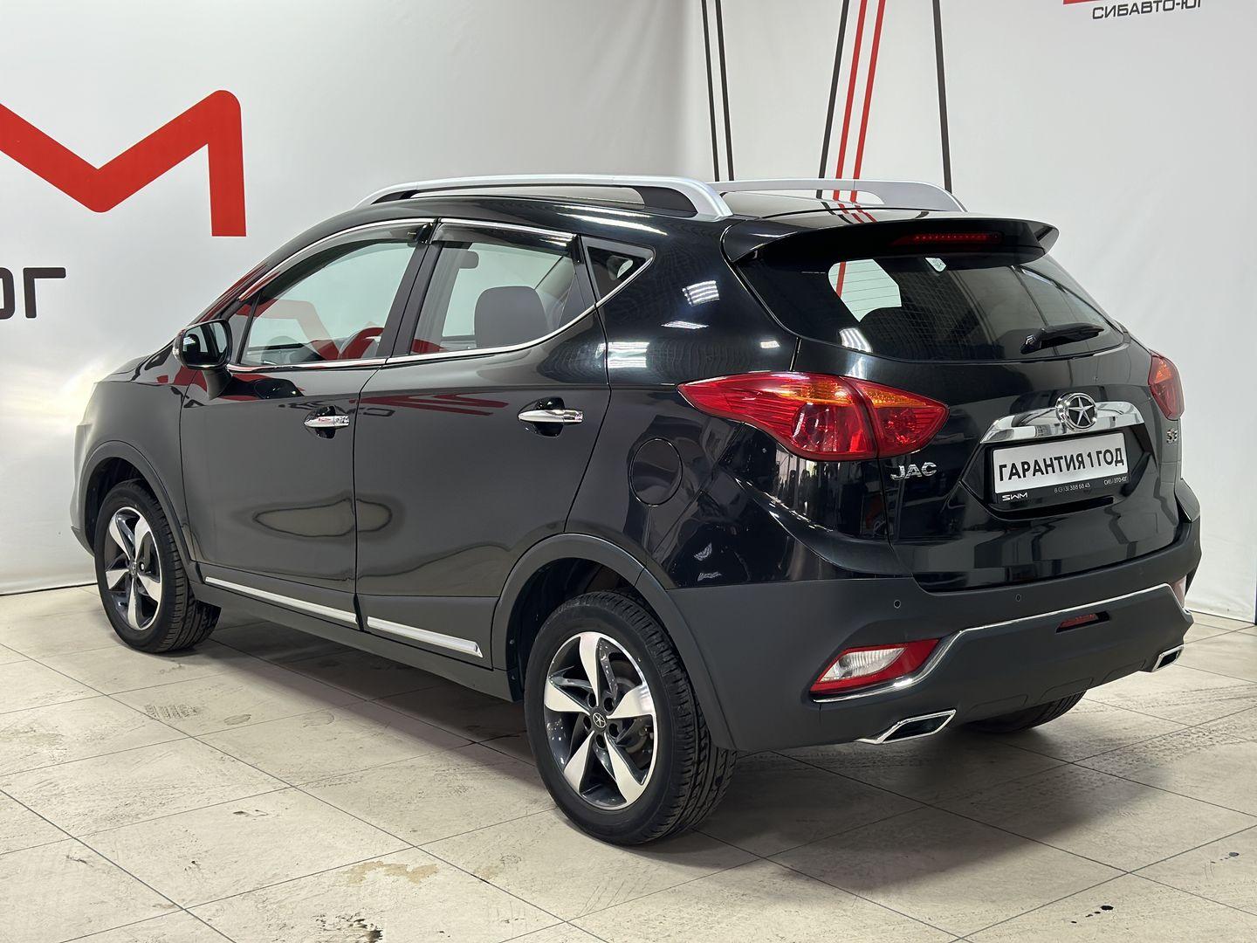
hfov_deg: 39.7
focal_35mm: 48
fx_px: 1743
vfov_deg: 30.3
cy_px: 472
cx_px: 628
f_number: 1.78
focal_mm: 6.86
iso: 125
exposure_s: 1/100
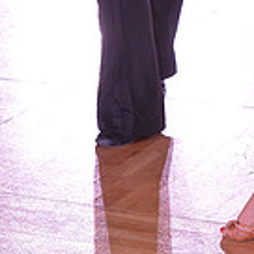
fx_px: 2109
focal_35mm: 254
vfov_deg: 6.8
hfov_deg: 6.9
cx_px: 259
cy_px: -136
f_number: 6.3
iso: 2000
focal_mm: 70
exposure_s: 1/250
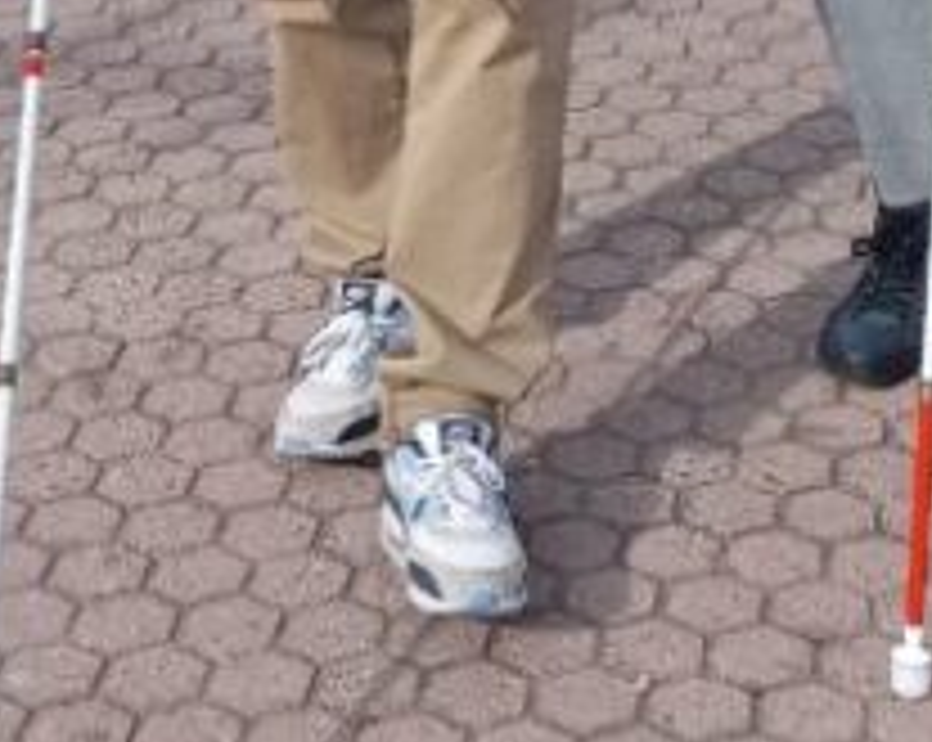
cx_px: 509
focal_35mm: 118
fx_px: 3250
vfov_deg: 12.6
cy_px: -265
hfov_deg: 16.3
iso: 32
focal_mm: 4.6
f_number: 2
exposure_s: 1/471
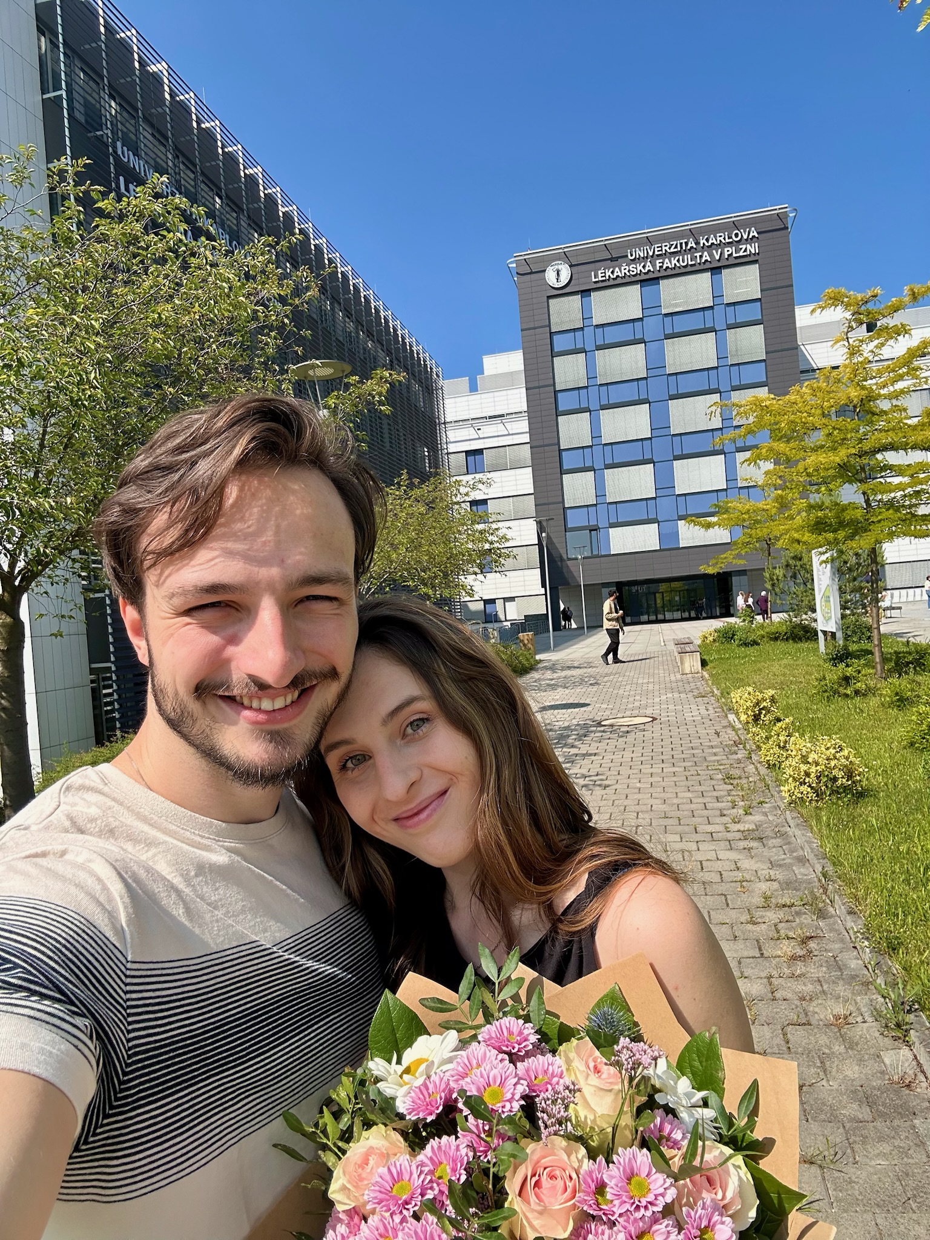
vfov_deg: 73.9
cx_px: 465
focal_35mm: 23
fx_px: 824
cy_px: 620
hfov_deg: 58.9
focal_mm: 2.69
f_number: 1.9
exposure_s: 1/981
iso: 25
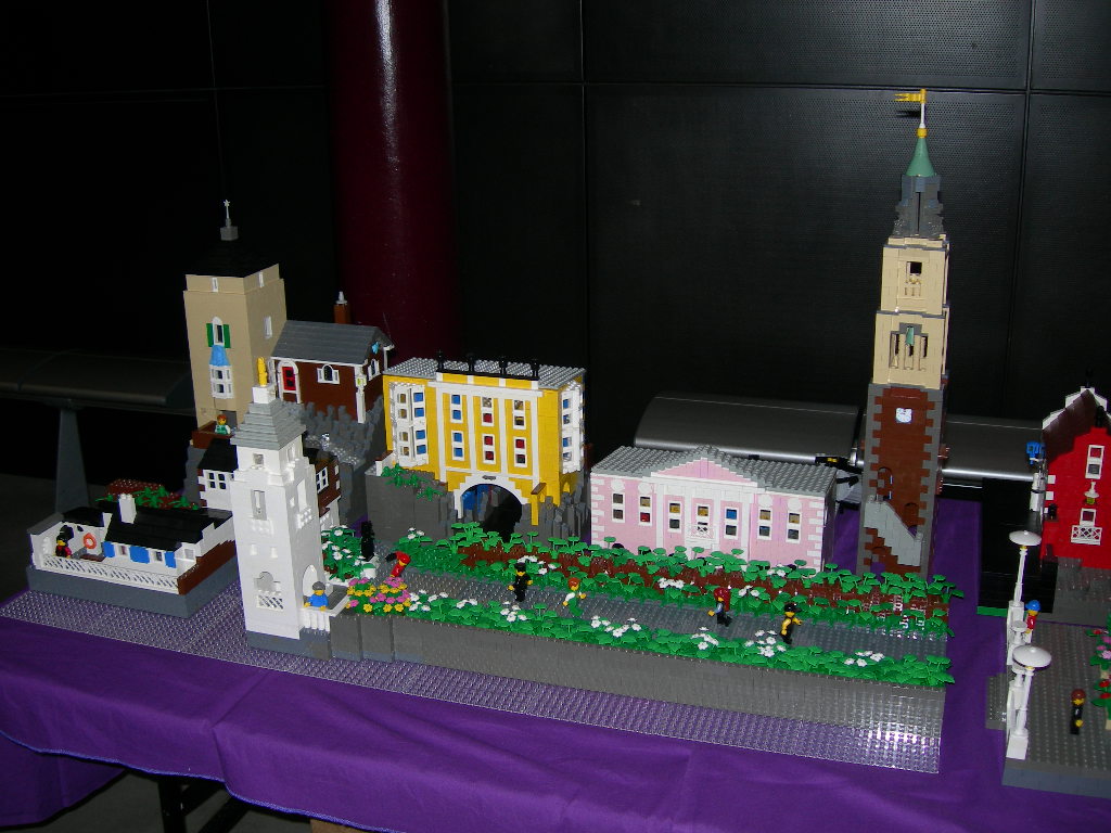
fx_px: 1220
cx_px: 556
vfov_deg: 37.7
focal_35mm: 38
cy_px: 416
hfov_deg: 49.0
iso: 50
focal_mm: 7.8
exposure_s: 1/60.1
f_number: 2.8
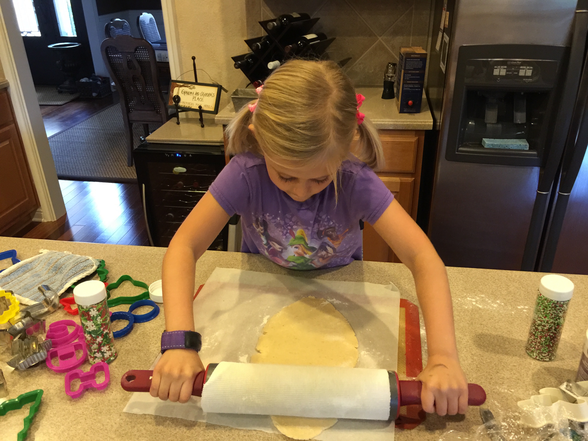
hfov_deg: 61.7
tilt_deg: -26.2
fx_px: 493
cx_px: 294
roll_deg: +1.8
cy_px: 220
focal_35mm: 29
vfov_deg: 48.2
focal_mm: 4.15
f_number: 2.2
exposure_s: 1/15
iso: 125
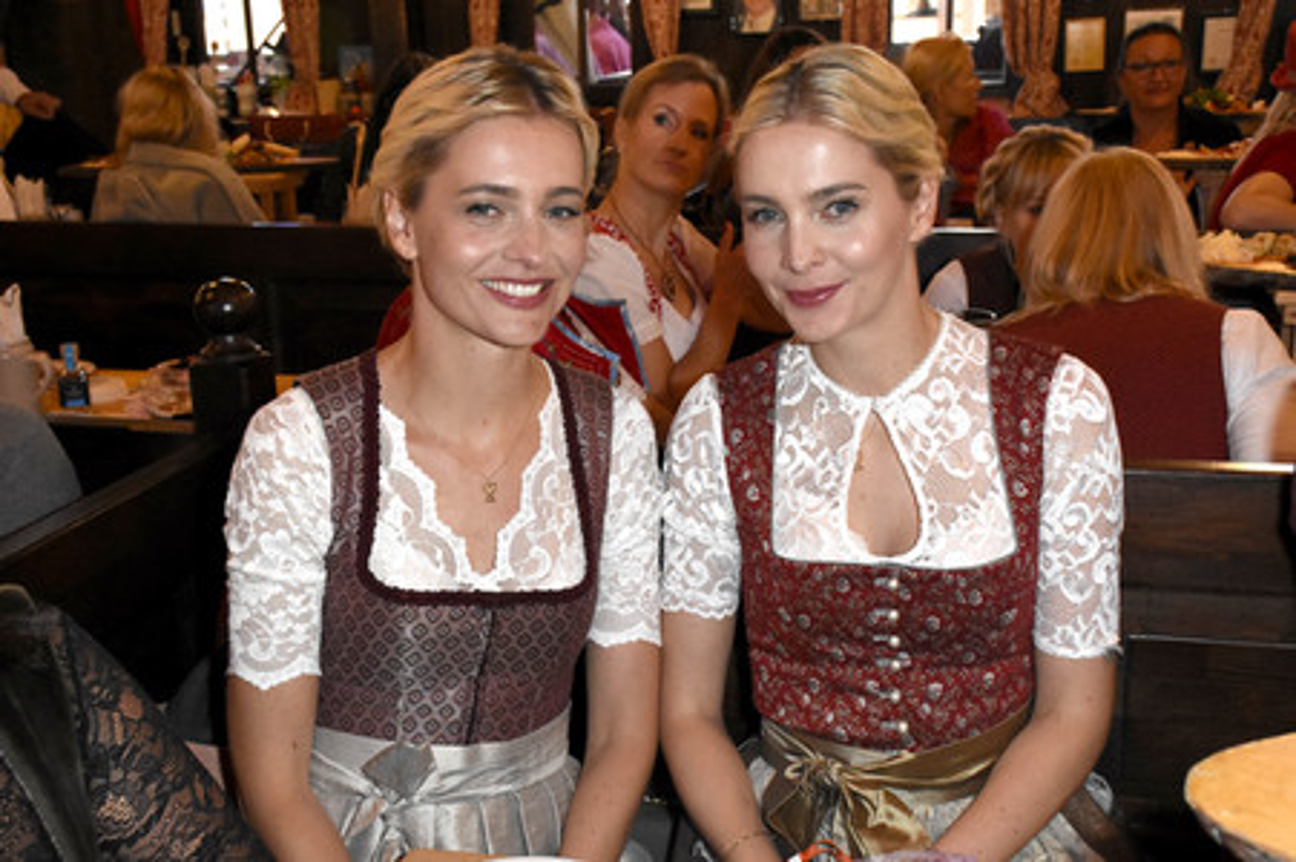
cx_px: 648
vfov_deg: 33.0
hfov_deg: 48.0
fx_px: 1457
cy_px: 431
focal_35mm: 40
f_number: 6.3
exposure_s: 1/60
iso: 3200
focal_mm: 27
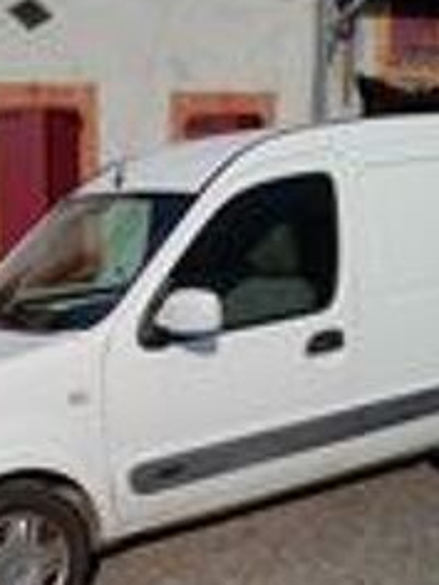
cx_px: 126
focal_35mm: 47
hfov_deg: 30.5
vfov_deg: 40.1
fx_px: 795
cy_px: 373
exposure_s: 1/1206
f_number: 1.8
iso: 40
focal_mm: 3.98
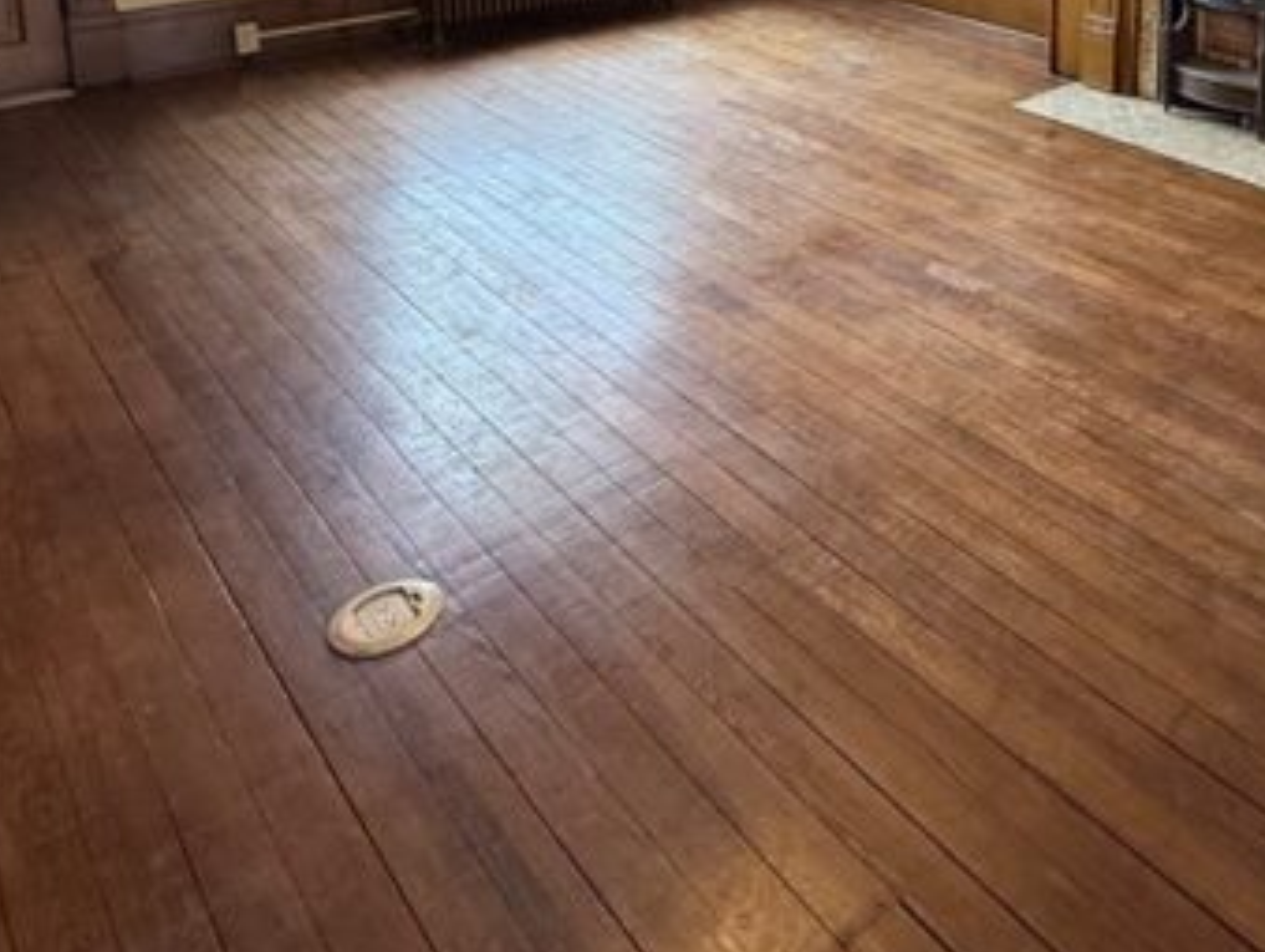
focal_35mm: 33
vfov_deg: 35.9
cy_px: -123
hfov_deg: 50.6
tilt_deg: -7.2
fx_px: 1207
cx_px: 1075
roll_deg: -1.3
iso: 320
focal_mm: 2.22
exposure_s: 1/120
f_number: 2.2
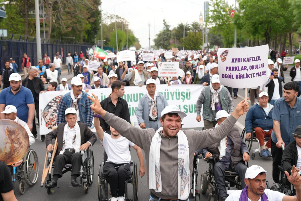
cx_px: 150
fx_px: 351
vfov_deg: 31.9
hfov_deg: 46.4
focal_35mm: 42
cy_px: 100
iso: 100
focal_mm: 28
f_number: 2.8
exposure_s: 1/640
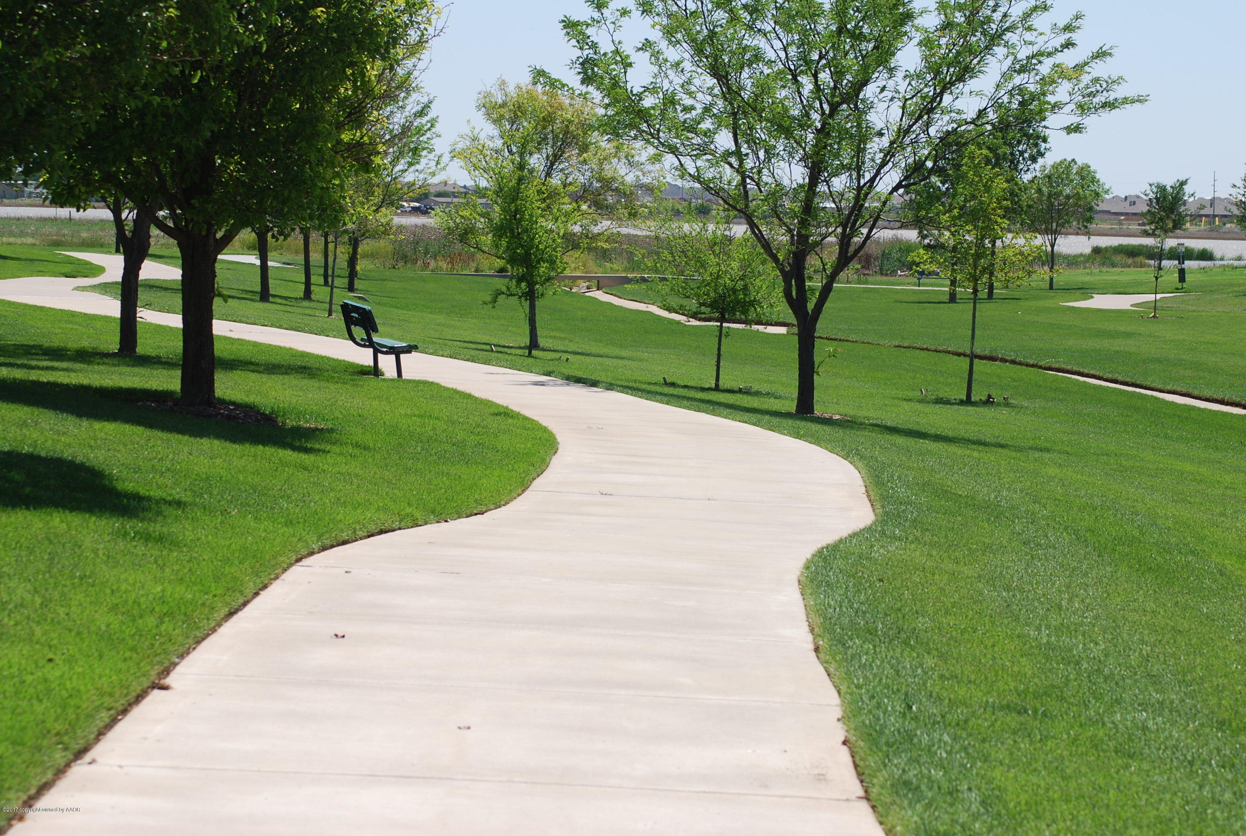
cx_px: 623
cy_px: 418
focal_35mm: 120
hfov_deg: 17.0
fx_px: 4162
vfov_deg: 11.5
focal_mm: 80
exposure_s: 1/250
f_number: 8
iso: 100
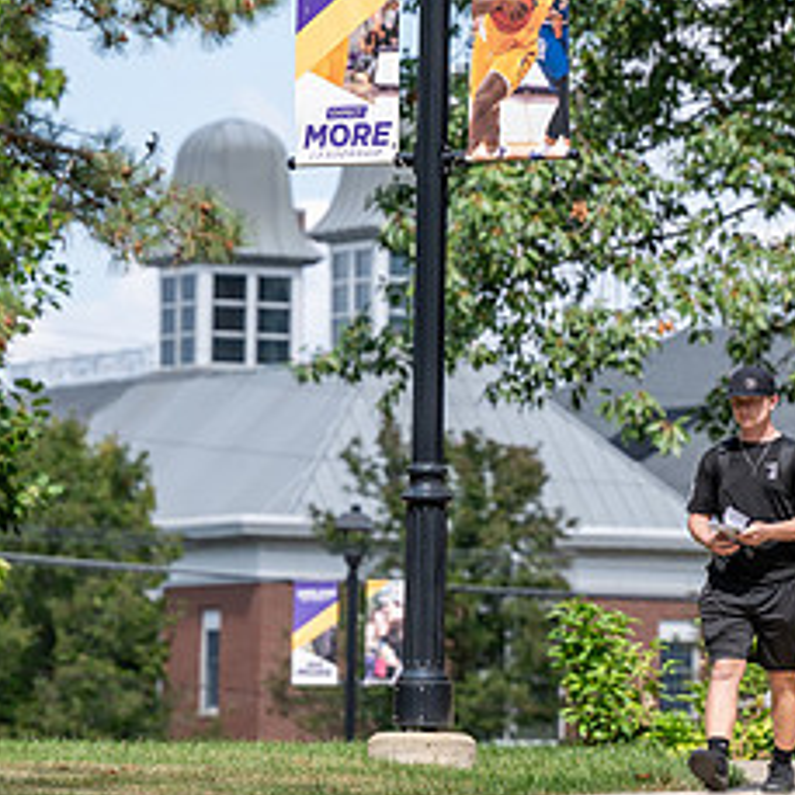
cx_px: 681
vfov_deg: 5.9
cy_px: 419
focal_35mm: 296
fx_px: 7691
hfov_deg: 5.9
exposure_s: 1/1000
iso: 160
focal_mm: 130
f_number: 3.5
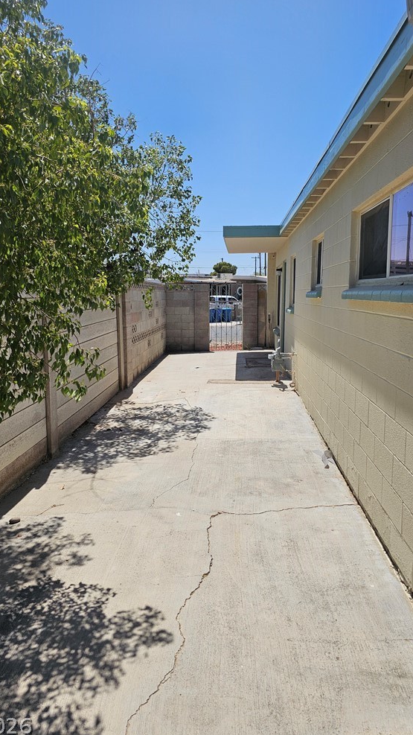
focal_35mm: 26
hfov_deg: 44.4
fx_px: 506
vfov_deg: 71.9
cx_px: 211
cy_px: 362
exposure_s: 1/1332
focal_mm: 6.3
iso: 10
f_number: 1.7
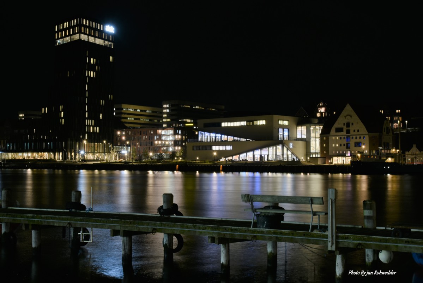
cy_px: 142
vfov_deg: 27.0
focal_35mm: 50
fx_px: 588
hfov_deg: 39.6
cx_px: 212
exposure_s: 8
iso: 200
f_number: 19
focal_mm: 50
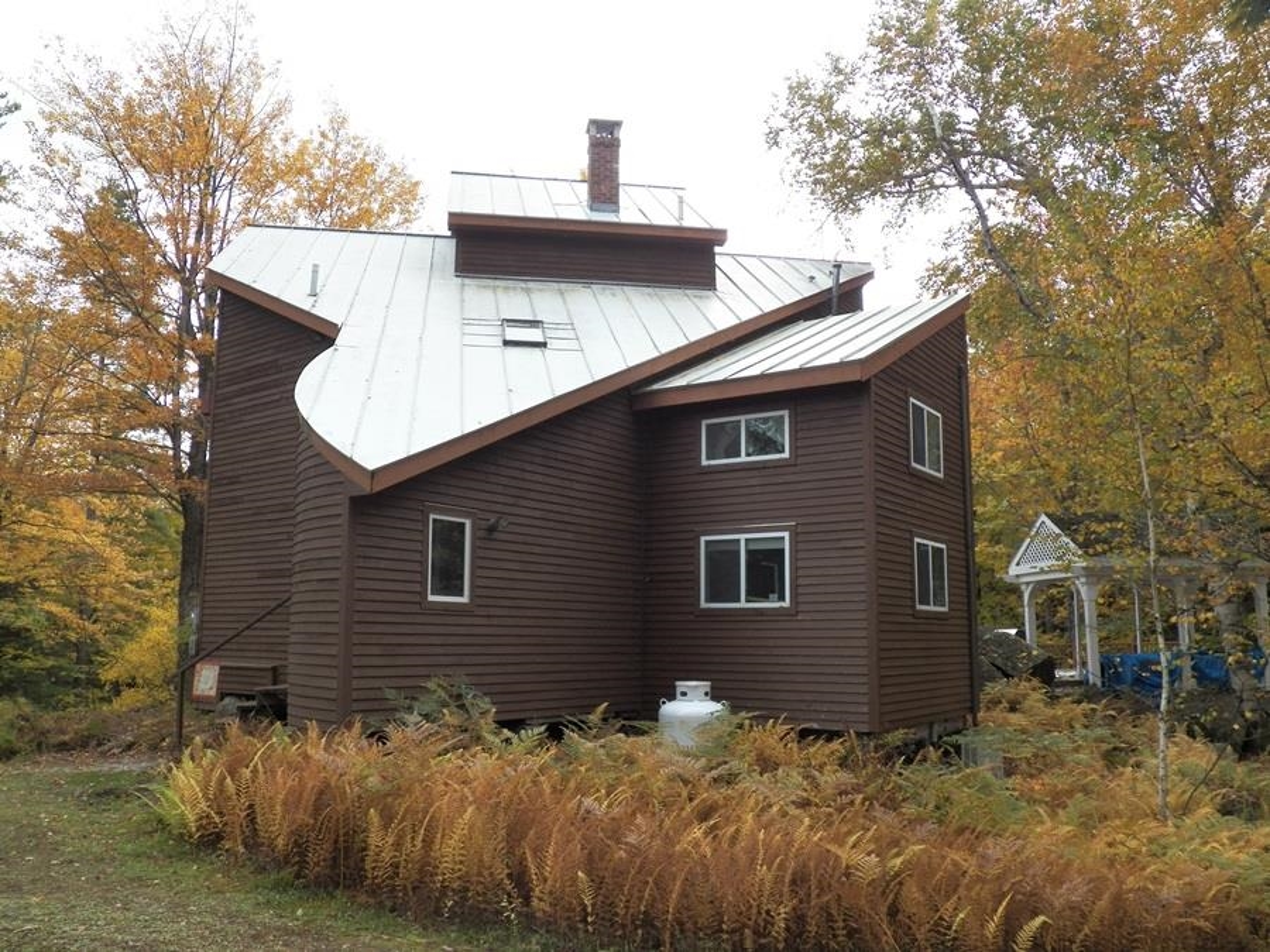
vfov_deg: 49.7
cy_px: 476
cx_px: 635
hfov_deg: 63.4
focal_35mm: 28
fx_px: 1027
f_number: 4
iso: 125
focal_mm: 4.9
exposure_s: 1/500
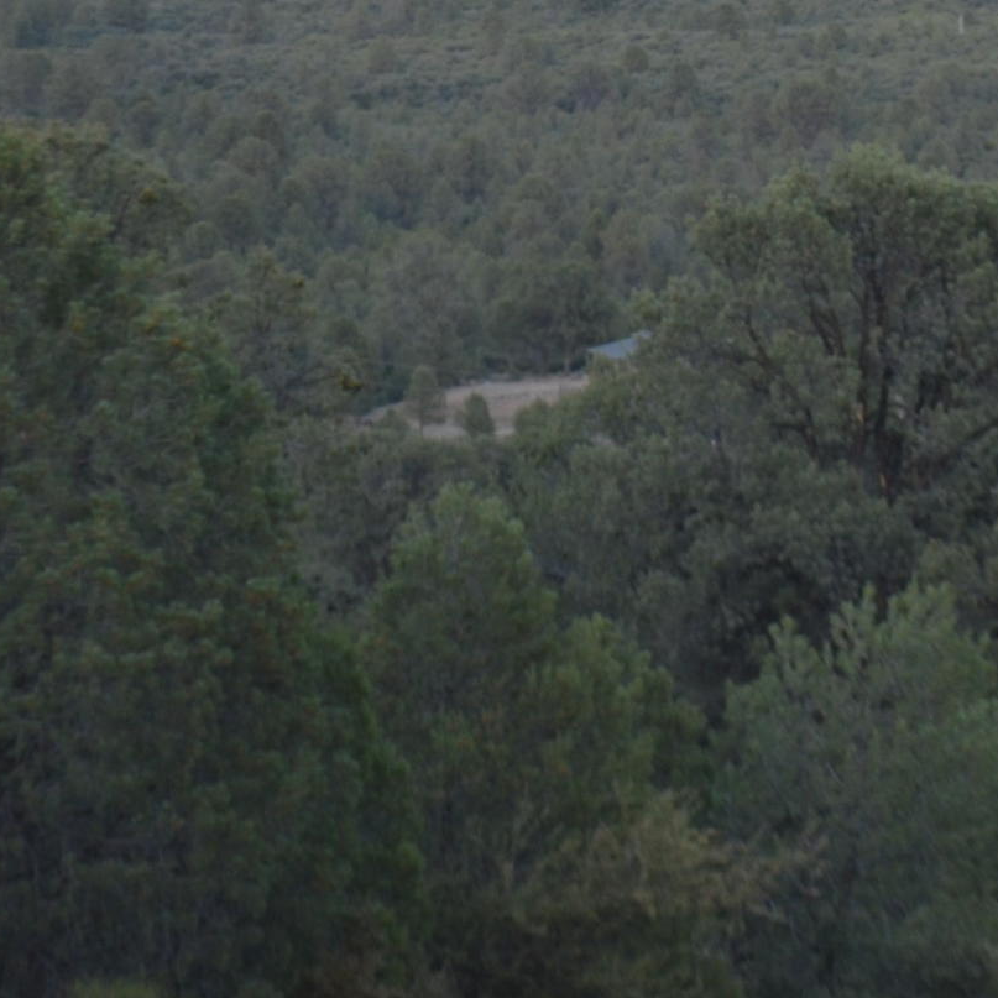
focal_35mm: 227
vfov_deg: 7.6
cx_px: 655
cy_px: -206
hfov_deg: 7.7
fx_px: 7404
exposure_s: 1/125
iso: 360
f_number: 5.6
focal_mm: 48
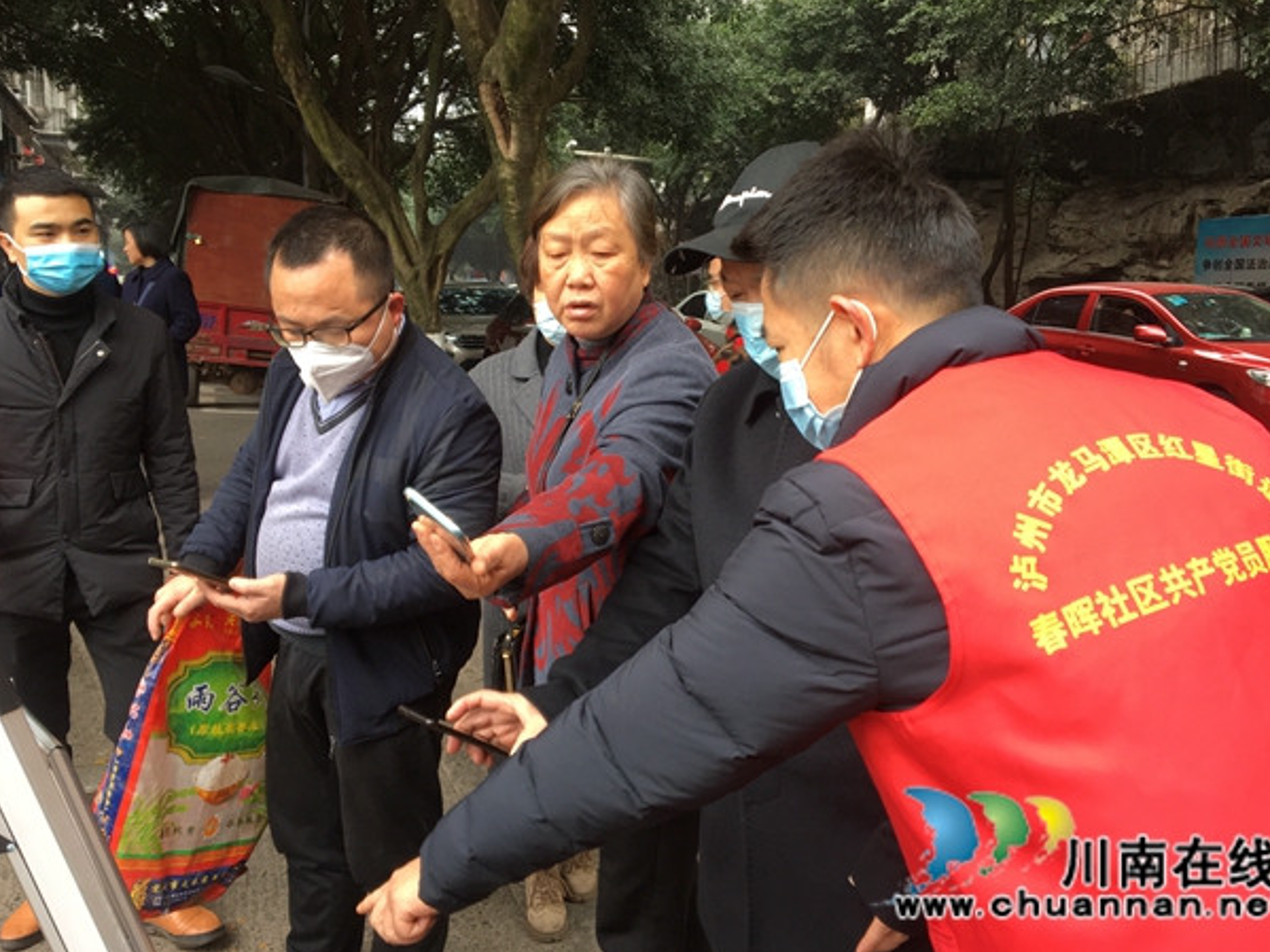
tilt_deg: -6.1
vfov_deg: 45.4
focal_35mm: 31
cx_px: 657
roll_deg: +0.5
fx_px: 1137
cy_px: 456
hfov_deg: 58.3
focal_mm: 4.15
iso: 40
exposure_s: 1/100
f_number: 2.2
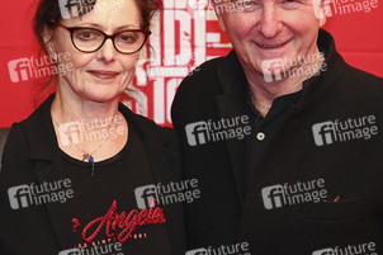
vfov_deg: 12.2
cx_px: 185
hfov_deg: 18.3
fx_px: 1191
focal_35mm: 112
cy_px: 99
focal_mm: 75
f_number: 2.8
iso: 1250
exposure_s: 1/125
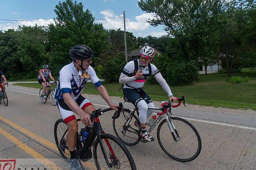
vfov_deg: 51.2
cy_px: 88
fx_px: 178
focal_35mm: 25
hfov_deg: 71.5
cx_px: 129
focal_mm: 24
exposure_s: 1/640
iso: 200
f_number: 6.3
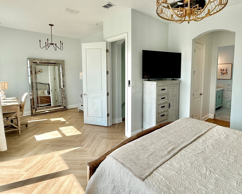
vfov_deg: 67.8
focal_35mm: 20
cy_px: 84
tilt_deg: -3.6
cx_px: 139
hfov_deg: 79.8
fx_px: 143
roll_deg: -0.5
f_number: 2.2
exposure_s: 1/231
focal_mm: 2.22
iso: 50
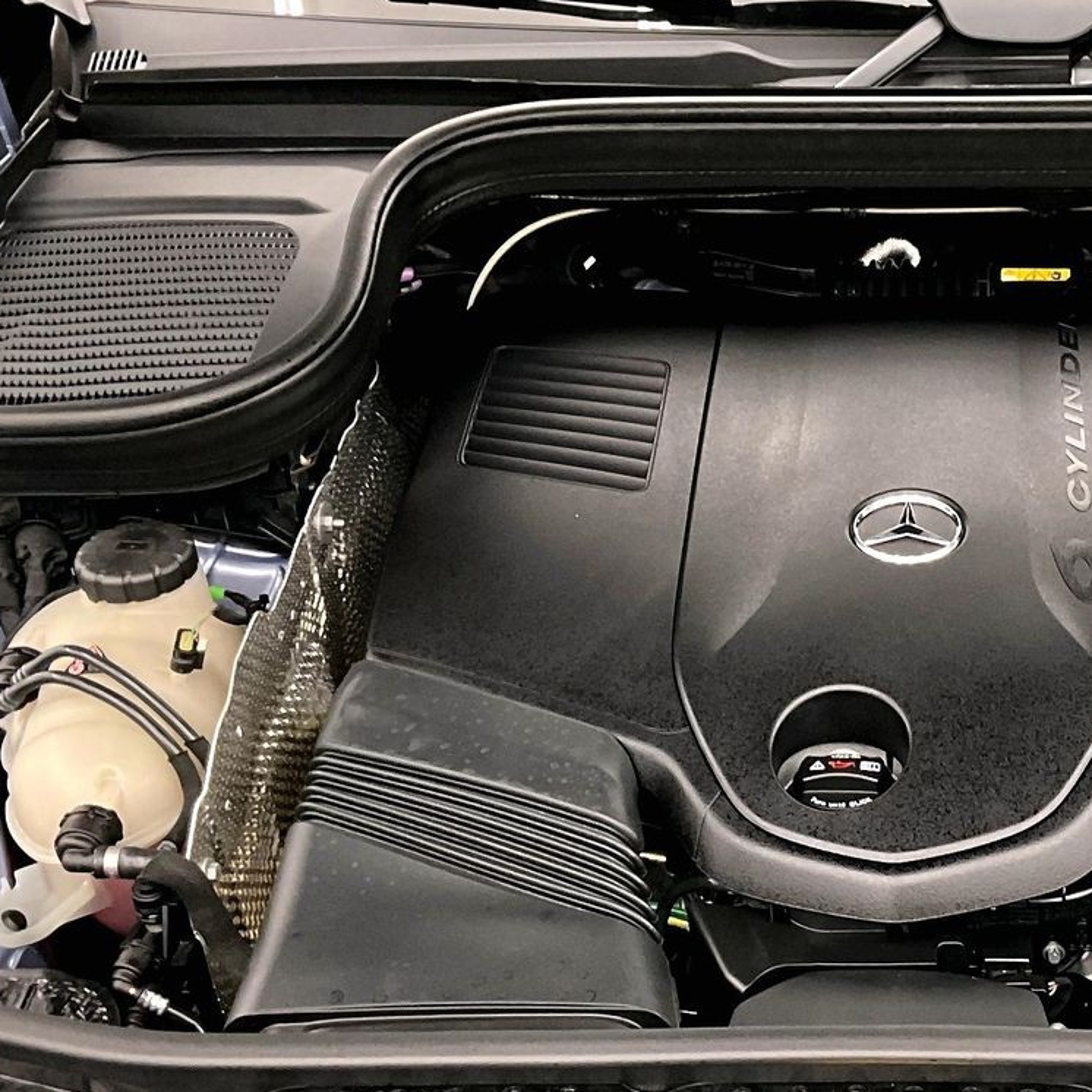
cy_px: 593
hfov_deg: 30.1
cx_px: 925
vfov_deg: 31.1
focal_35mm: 55
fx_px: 1963
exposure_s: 1/30
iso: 250
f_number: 1.8
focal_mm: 3
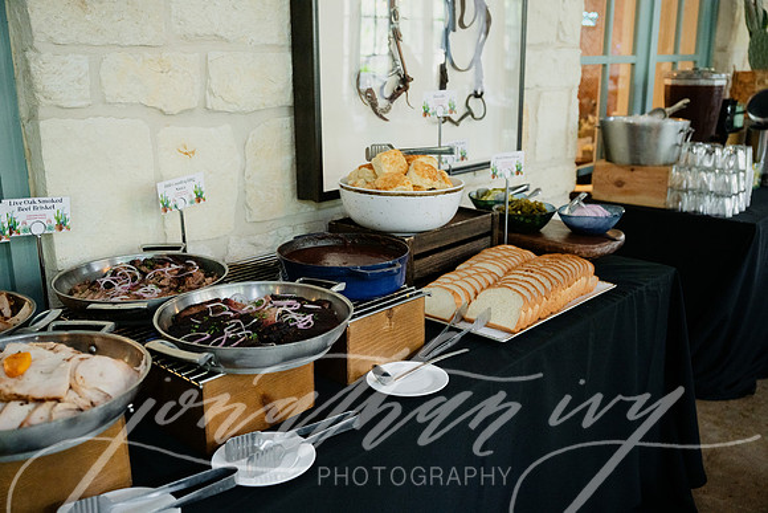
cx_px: 384
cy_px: 256
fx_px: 747
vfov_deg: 37.9
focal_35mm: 35
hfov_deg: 54.4
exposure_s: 1/80
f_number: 3.5
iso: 1600
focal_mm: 35
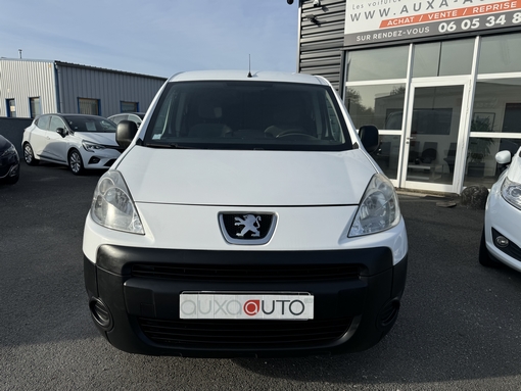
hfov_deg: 71.6
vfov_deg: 56.9
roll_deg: -0.5
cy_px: 196
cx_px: 260
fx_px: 361
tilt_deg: -11.0
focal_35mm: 24
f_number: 1.78
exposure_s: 1/4950
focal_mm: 6.76
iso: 80
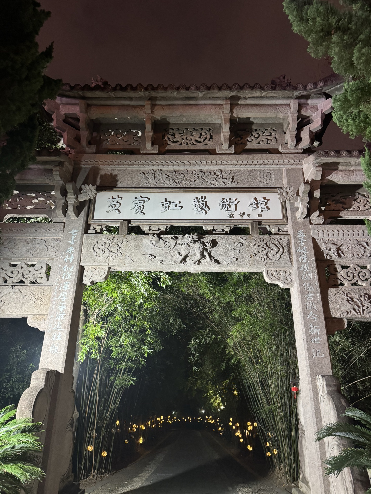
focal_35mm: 24
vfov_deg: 71.6
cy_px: 247
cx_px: 186
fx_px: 343
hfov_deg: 56.8
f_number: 1.78
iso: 640
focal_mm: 6.76
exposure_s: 1/33
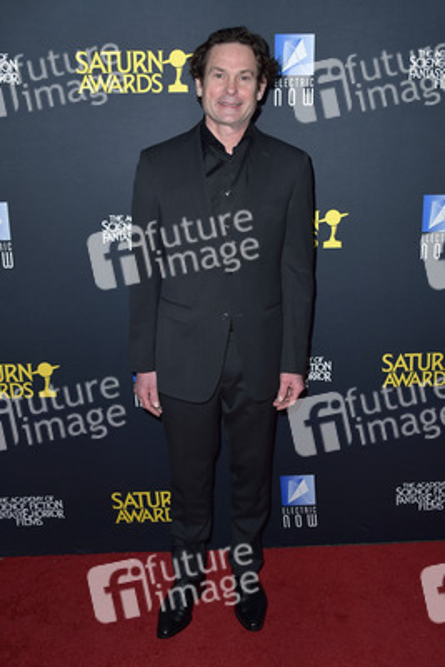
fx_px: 593
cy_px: 334
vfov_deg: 58.7
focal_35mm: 32
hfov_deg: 41.1
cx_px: 222
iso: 250
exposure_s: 1/250
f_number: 6.3
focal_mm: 32
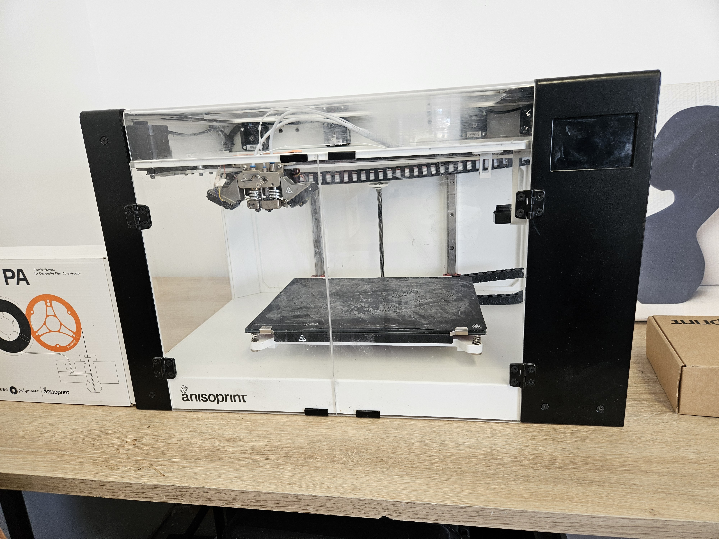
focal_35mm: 23
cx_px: 360
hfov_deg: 73.9
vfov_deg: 58.9
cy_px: 270
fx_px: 478
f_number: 1.8
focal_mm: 5.4
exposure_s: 1/100
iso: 80
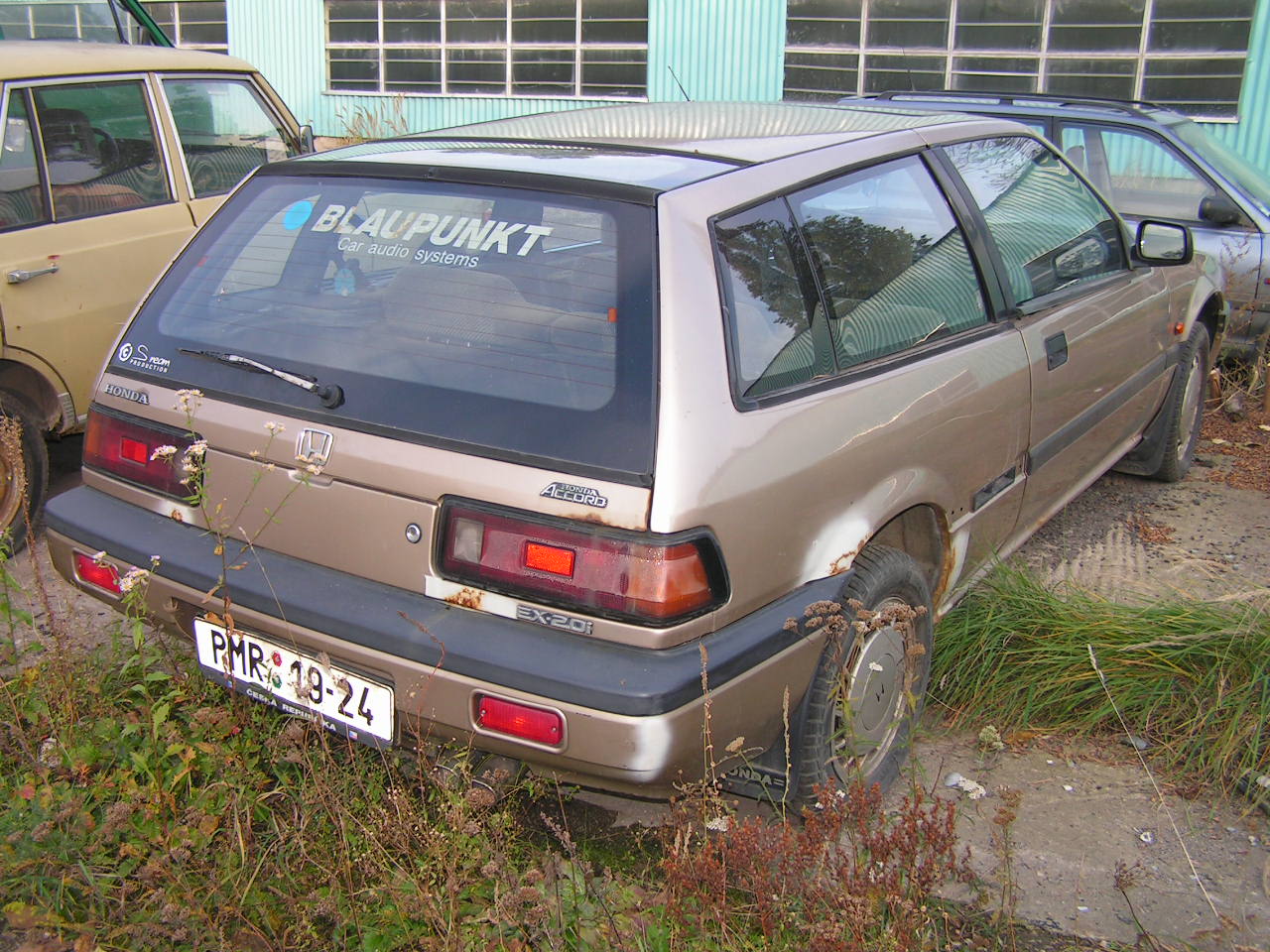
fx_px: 1394
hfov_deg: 49.0
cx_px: 635
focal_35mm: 38
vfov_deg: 37.7
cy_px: 476
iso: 50
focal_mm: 6.3
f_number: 2.8
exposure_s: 1/160
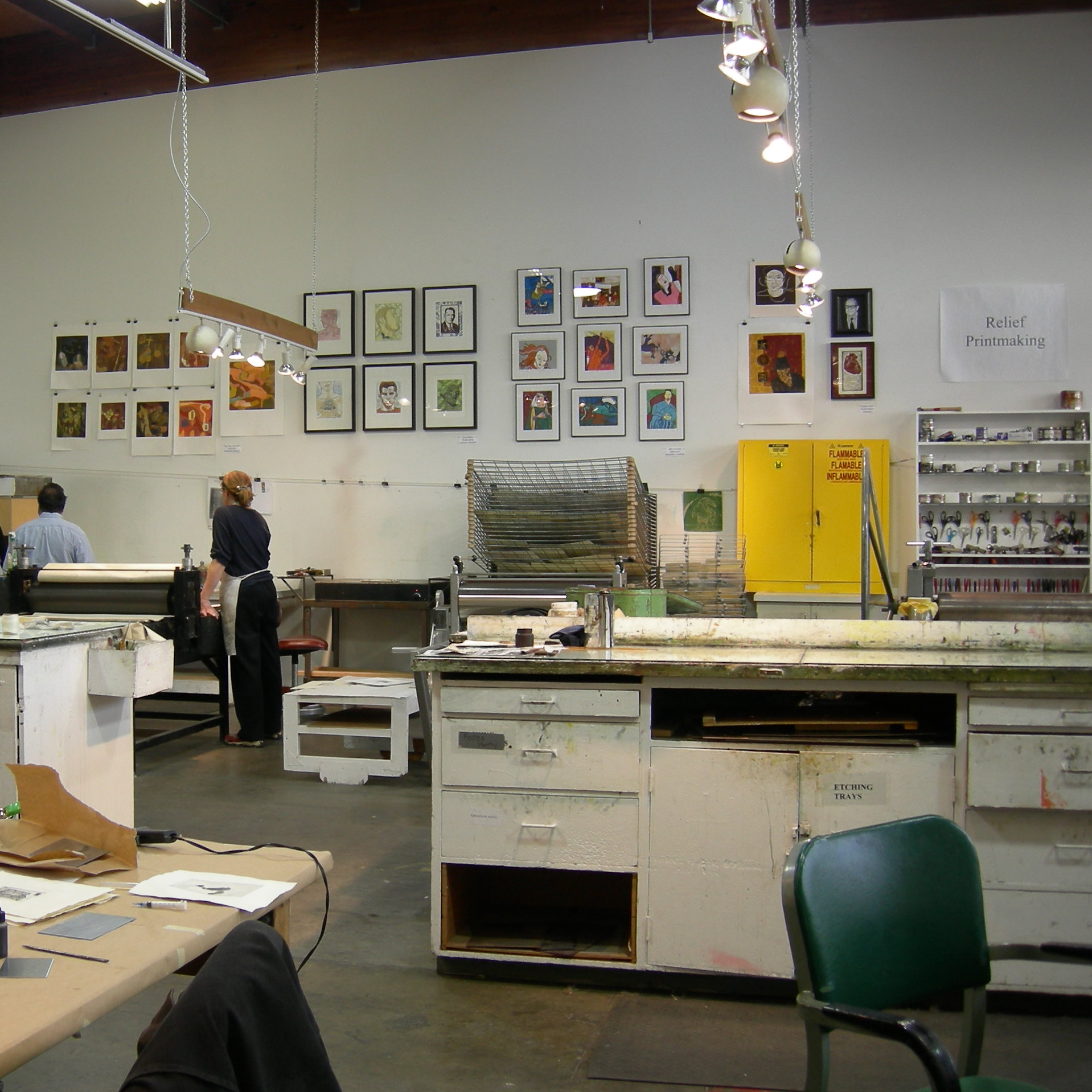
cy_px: 544
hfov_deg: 38.8
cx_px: 372
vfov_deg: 39.2
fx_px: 1535
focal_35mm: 43
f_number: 2.7
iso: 64
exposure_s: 1/26.8
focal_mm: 7.5
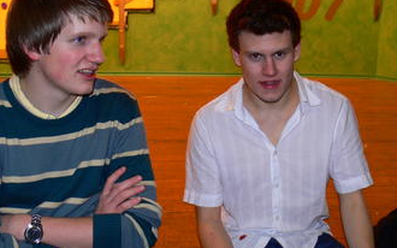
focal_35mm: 53
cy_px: 122
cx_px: 257
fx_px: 573
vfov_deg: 24.4
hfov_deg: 37.9
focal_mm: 7.4
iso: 100
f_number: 2.8
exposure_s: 1/30
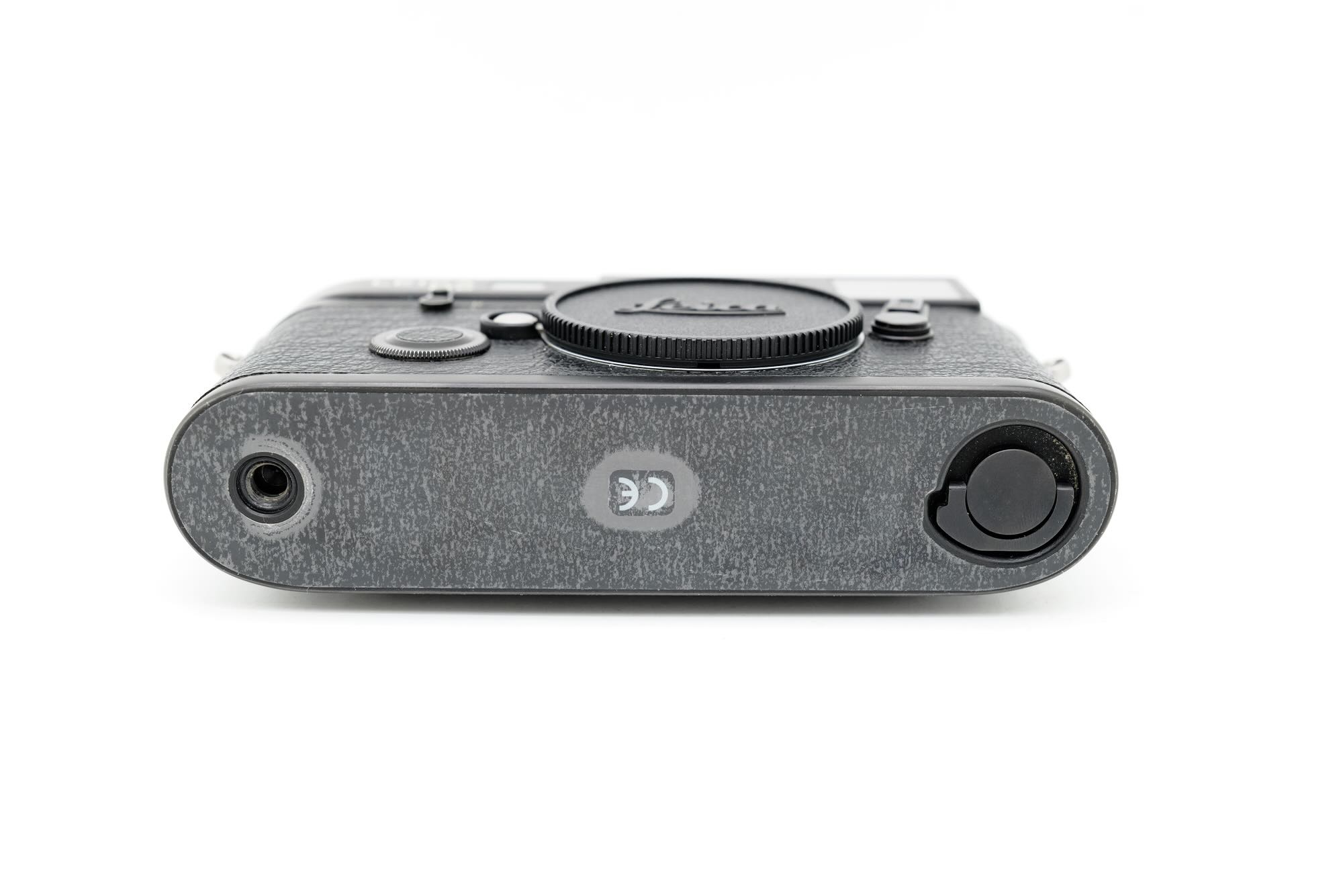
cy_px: 448
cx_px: 672
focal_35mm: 43
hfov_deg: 45.4
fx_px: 1604
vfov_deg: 31.2
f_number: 8
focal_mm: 43
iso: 800
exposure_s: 1/80
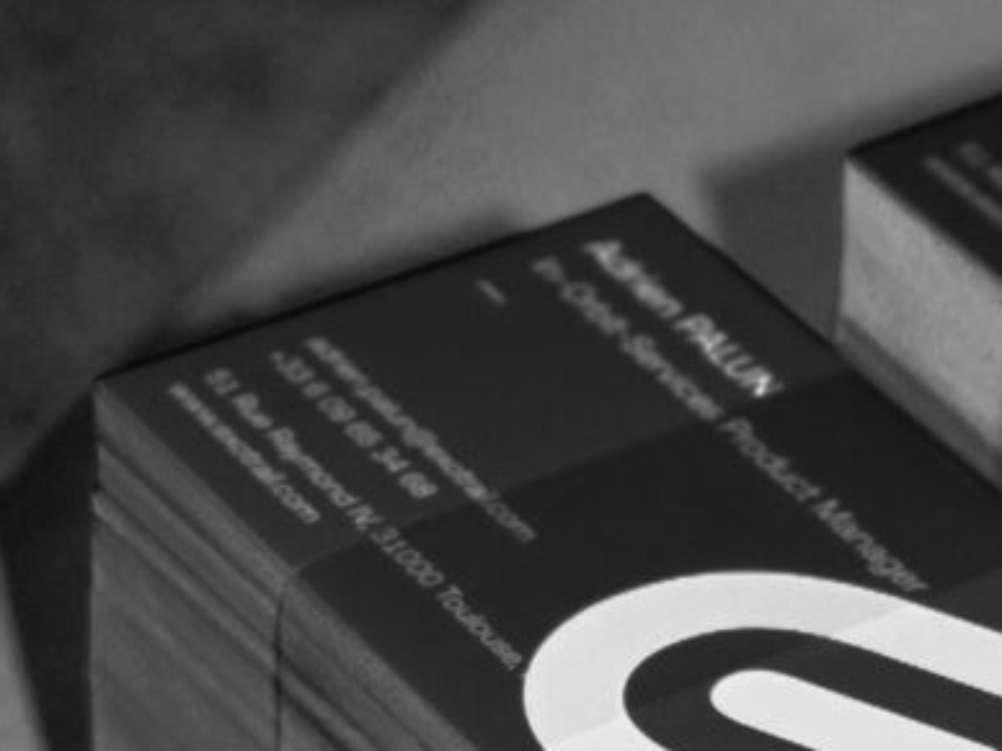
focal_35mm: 209
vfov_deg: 7.0
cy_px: 901
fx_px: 6058
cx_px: 680
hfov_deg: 9.4
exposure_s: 1/125
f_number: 5.6
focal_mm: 55
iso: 640
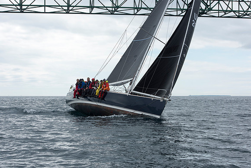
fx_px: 488
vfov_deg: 19.5
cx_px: 126
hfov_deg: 28.8
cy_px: 84
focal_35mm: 70
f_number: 9
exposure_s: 1/800
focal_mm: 70
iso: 250
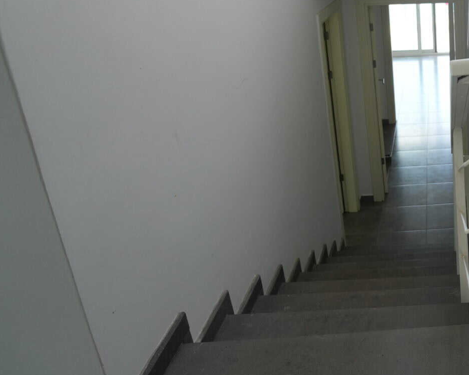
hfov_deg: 41.6
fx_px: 514
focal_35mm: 37
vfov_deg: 38.7
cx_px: 485
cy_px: 78
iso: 500
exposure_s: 1/160
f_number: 4
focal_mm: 18
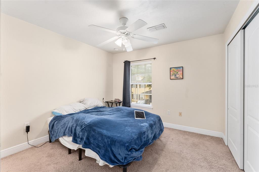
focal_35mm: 15
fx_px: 111
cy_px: 86
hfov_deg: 98.9
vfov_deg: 75.8
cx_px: 130
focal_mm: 15.4
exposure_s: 1/30
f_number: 7.1
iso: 2000
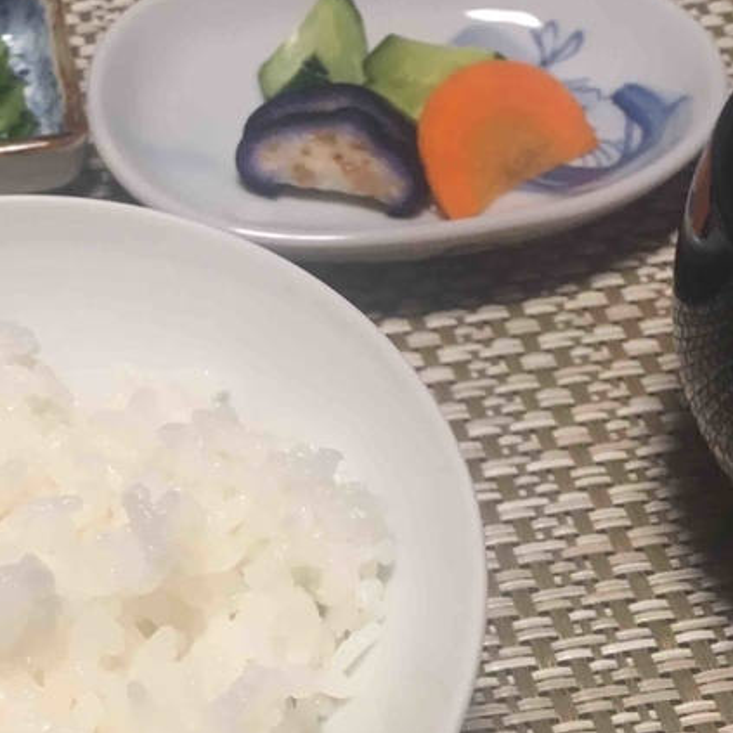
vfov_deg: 27.5
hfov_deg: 27.3
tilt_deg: -41.4
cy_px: 213
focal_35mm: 62
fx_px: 1485
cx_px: 166
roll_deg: +0.5
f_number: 2.2
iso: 50
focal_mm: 4.15
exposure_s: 1/30
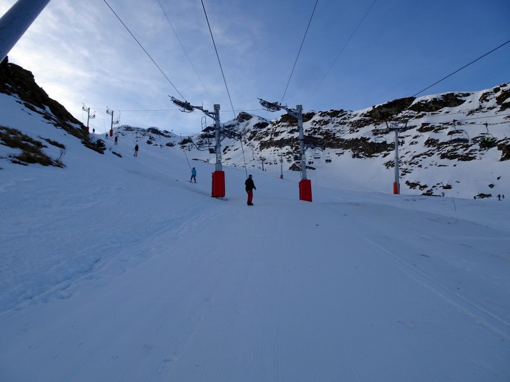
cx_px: 255
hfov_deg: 71.6
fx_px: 354
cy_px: 191
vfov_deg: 56.8
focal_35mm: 24
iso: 80
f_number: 3.5
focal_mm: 4.1
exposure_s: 1/640
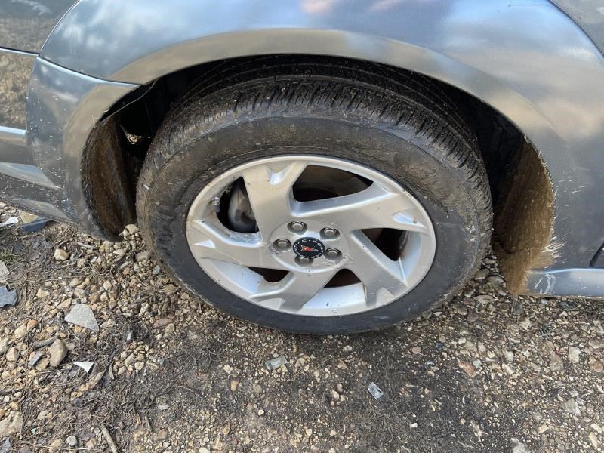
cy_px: 226
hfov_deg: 67.3
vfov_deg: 53.1
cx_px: 302
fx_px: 454
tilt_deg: -47.5
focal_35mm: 26
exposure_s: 1/124
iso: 32
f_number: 1.6
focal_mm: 5.1
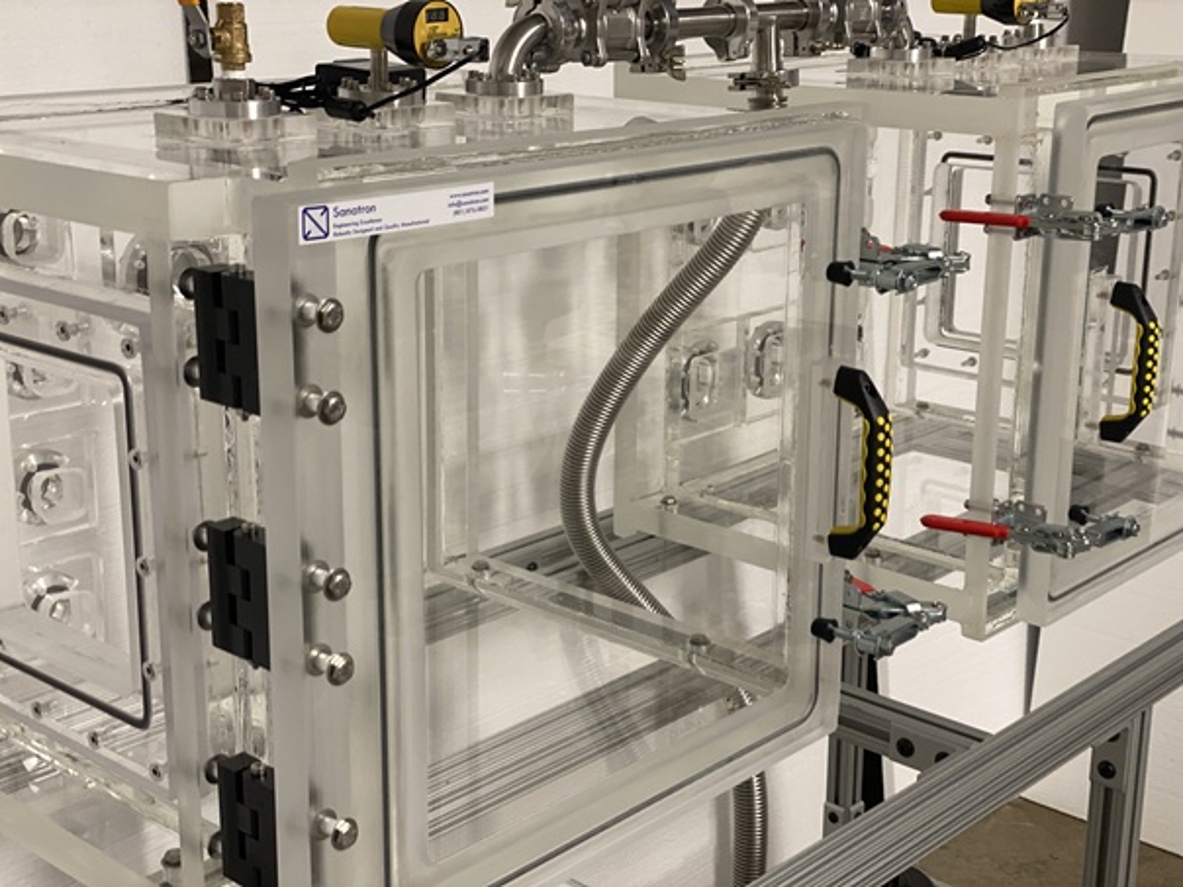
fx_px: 1777
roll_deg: -0.8
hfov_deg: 36.8
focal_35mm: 52
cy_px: 444
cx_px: 592
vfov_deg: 28.0
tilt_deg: -16.4
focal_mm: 6
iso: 100
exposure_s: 1/40
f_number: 2
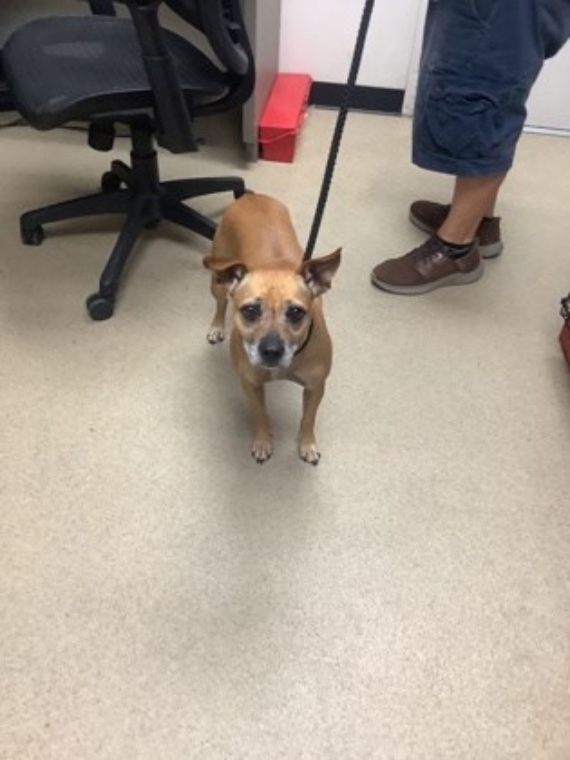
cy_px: 380
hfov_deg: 45.4
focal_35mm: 31
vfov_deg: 58.4
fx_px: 681
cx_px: 285
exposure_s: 1/60
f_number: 2.4
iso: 160
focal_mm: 3.3
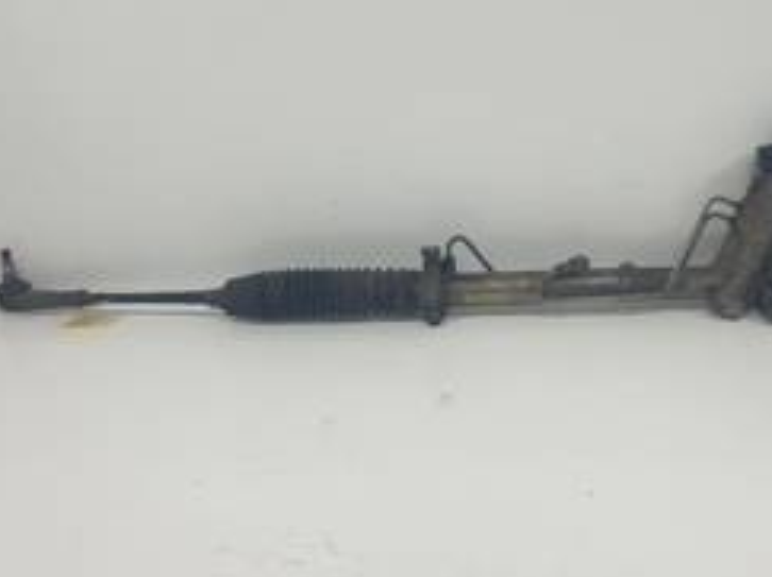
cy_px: 163
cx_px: 568
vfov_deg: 33.0
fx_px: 958
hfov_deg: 42.7
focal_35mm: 43
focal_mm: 4.3
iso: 50
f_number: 2.4
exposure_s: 1/279
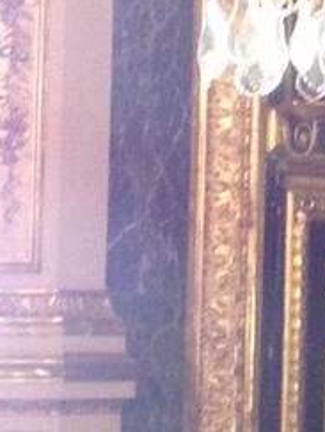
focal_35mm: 230
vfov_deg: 8.6
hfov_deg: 6.1
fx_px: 2872
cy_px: 164
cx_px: 904
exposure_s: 1/20
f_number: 2.4
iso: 160
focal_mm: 4.28
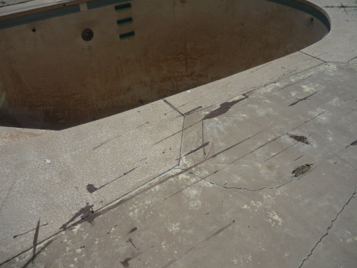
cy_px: 134
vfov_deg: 42.9
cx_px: 178
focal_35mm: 33
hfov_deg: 55.4
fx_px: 340
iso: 100
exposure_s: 1/800
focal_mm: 5.5
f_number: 8
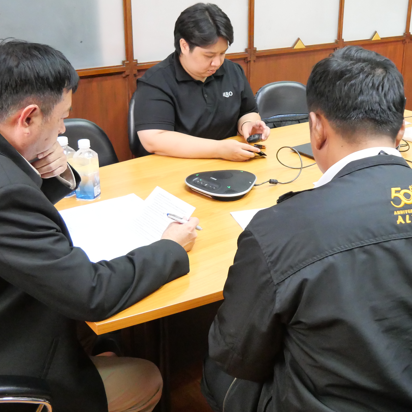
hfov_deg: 41.2
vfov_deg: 41.6
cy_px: 158
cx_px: 282
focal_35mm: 40
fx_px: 539
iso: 3200
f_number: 3.5
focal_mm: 12
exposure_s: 1/30
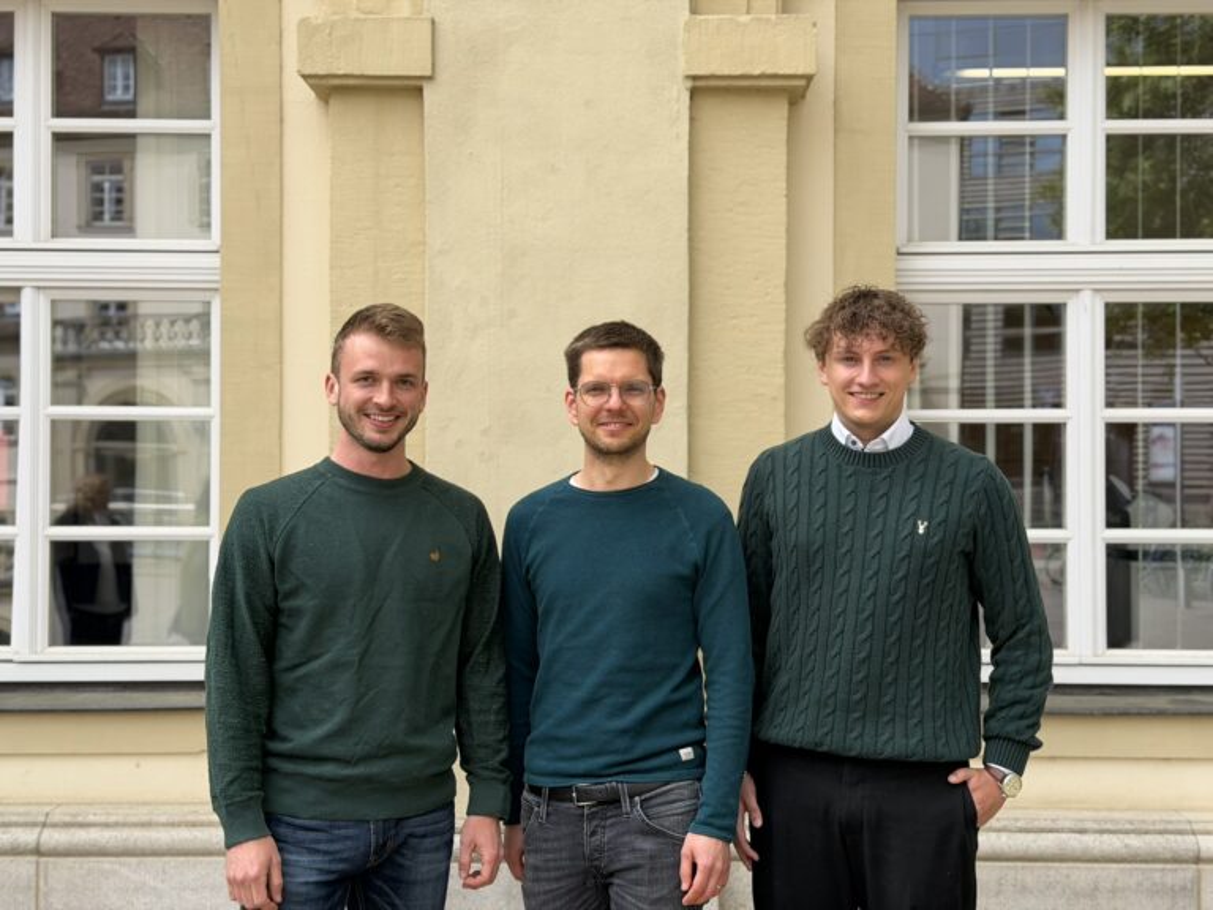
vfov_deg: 30.3
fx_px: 1682
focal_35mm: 48
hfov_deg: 39.7
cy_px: 455
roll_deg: -0.5
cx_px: 606
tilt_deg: +0.3
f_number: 1.78
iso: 64
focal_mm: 6.76
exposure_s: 1/1377
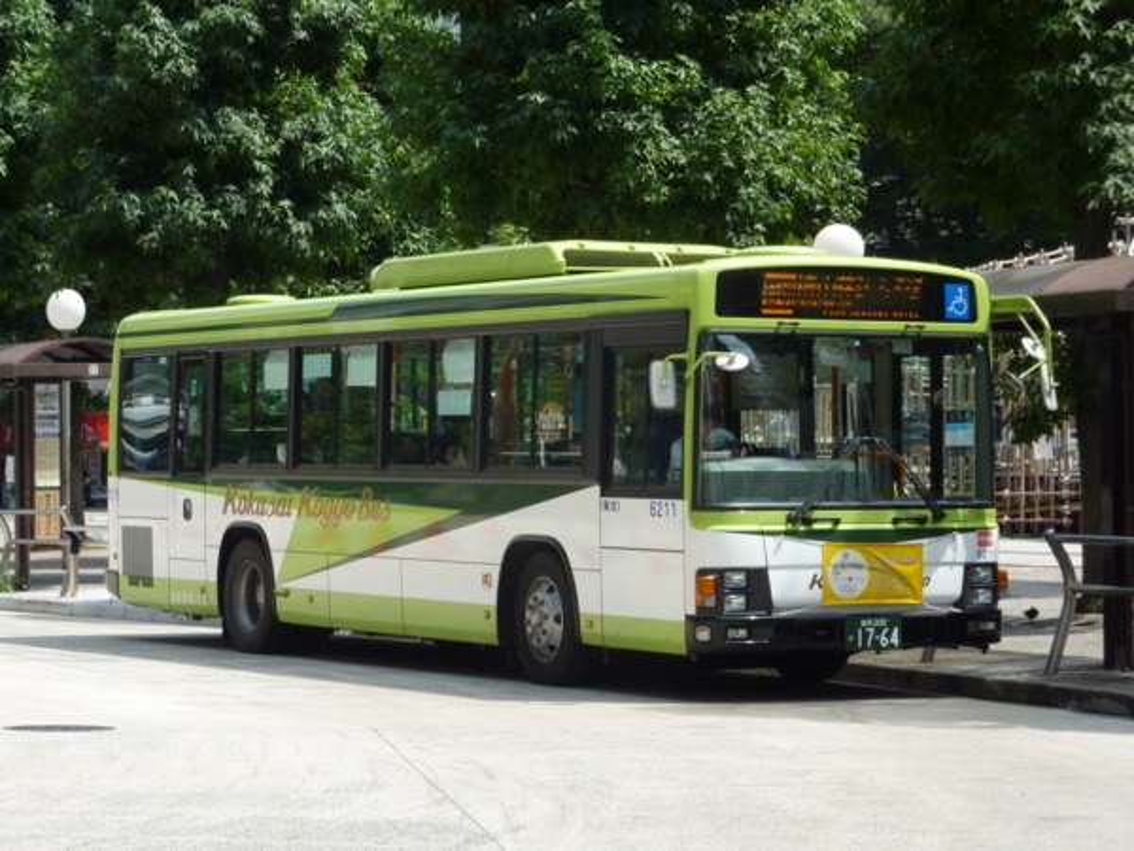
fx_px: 3407
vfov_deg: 14.2
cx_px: 567
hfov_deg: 18.9
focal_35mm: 104
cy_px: 426
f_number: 4.3
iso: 80
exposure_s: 1/250
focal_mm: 17
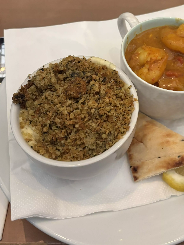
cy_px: 69
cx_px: 119
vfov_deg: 39.6
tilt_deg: -52.9
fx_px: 333
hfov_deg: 30.7
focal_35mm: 47
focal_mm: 5.96
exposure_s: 1/50
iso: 500
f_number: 1.6
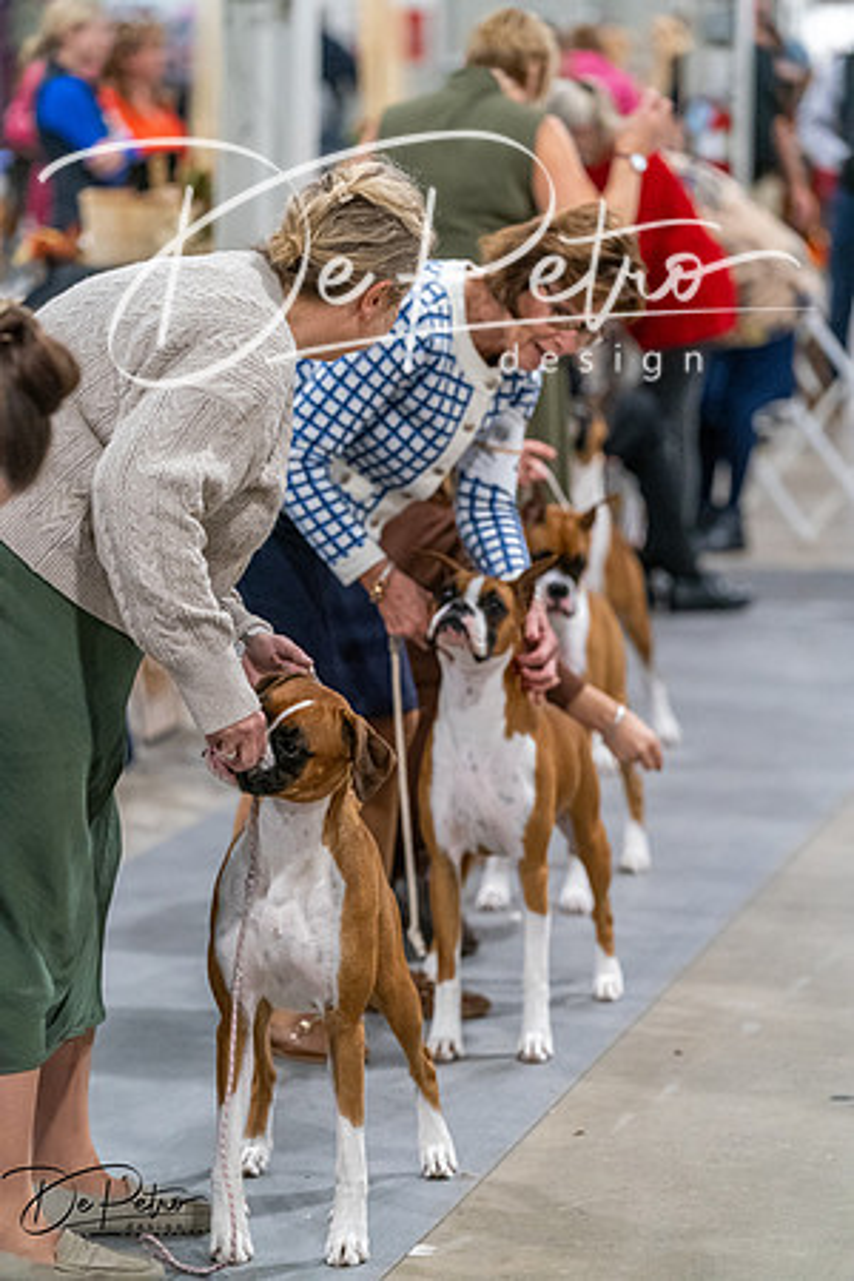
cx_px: 427
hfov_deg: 8.5
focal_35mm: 162
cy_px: 640
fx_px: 5764
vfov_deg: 12.7
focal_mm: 162
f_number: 3.5
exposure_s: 1/250
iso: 6400
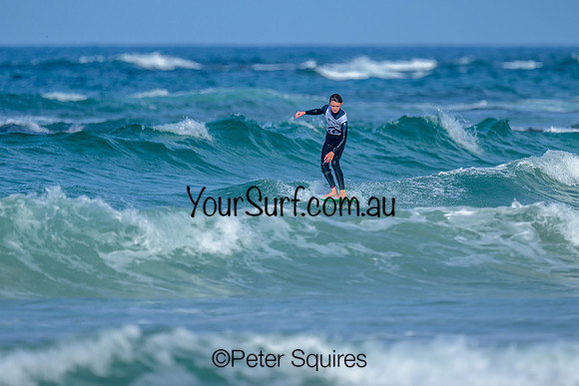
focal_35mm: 1100
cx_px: 300
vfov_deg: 1.3
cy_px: 134
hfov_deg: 1.9
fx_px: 17695
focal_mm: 800
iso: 200
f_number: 6.3
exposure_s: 1/2000
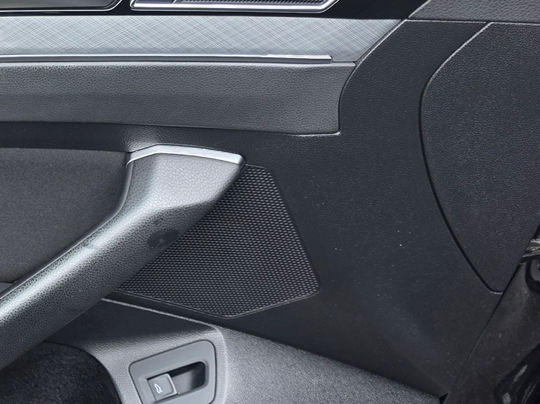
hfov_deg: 26.0
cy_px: 214
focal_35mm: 64
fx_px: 998
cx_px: -159
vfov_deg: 22.9
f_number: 1.7
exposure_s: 1/180
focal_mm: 6.3
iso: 80
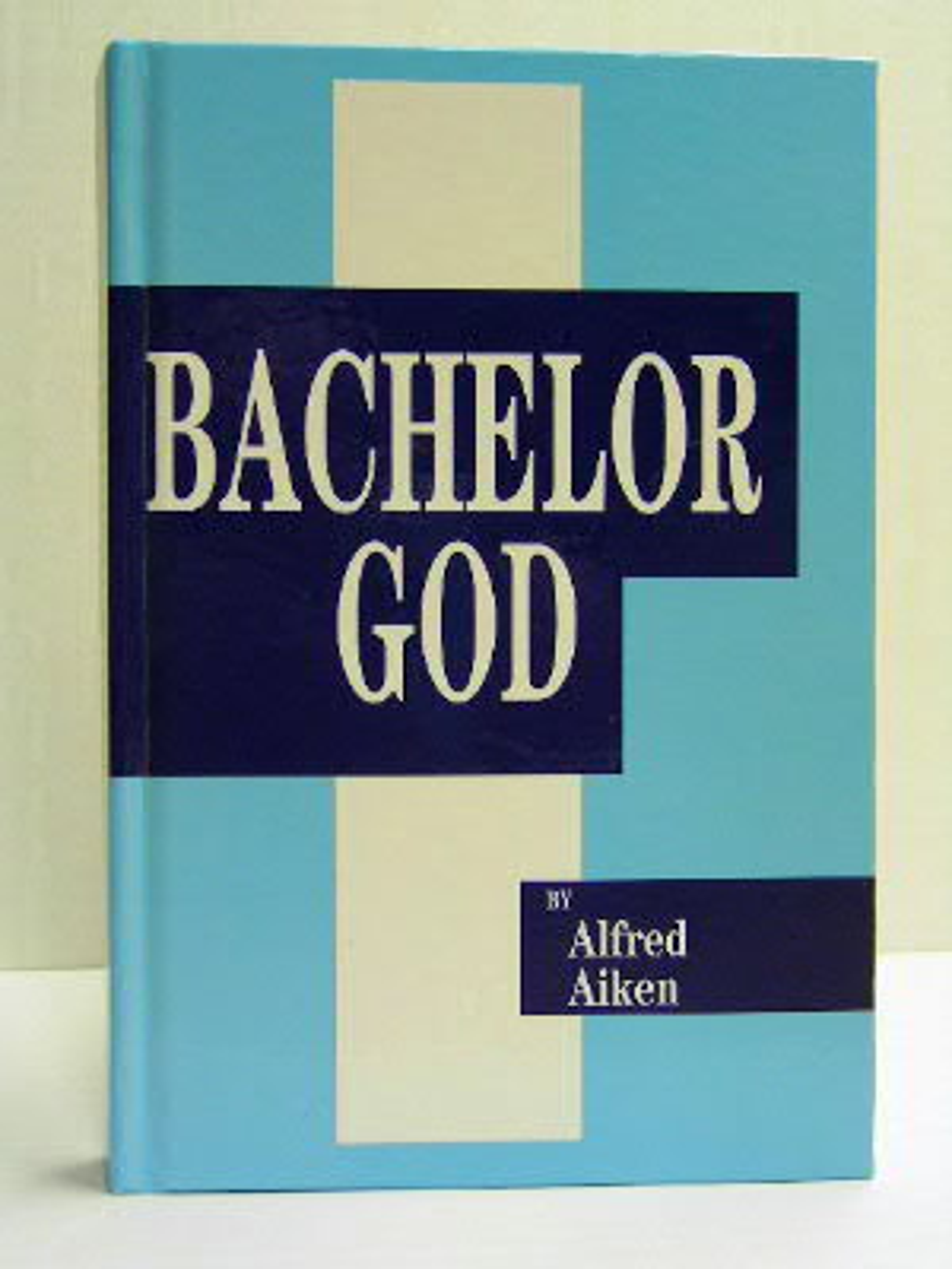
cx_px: 476
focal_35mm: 46
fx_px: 1687
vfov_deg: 41.2
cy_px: 634
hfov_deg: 31.5
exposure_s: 1/38.8
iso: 100
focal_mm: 7.2
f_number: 3.3
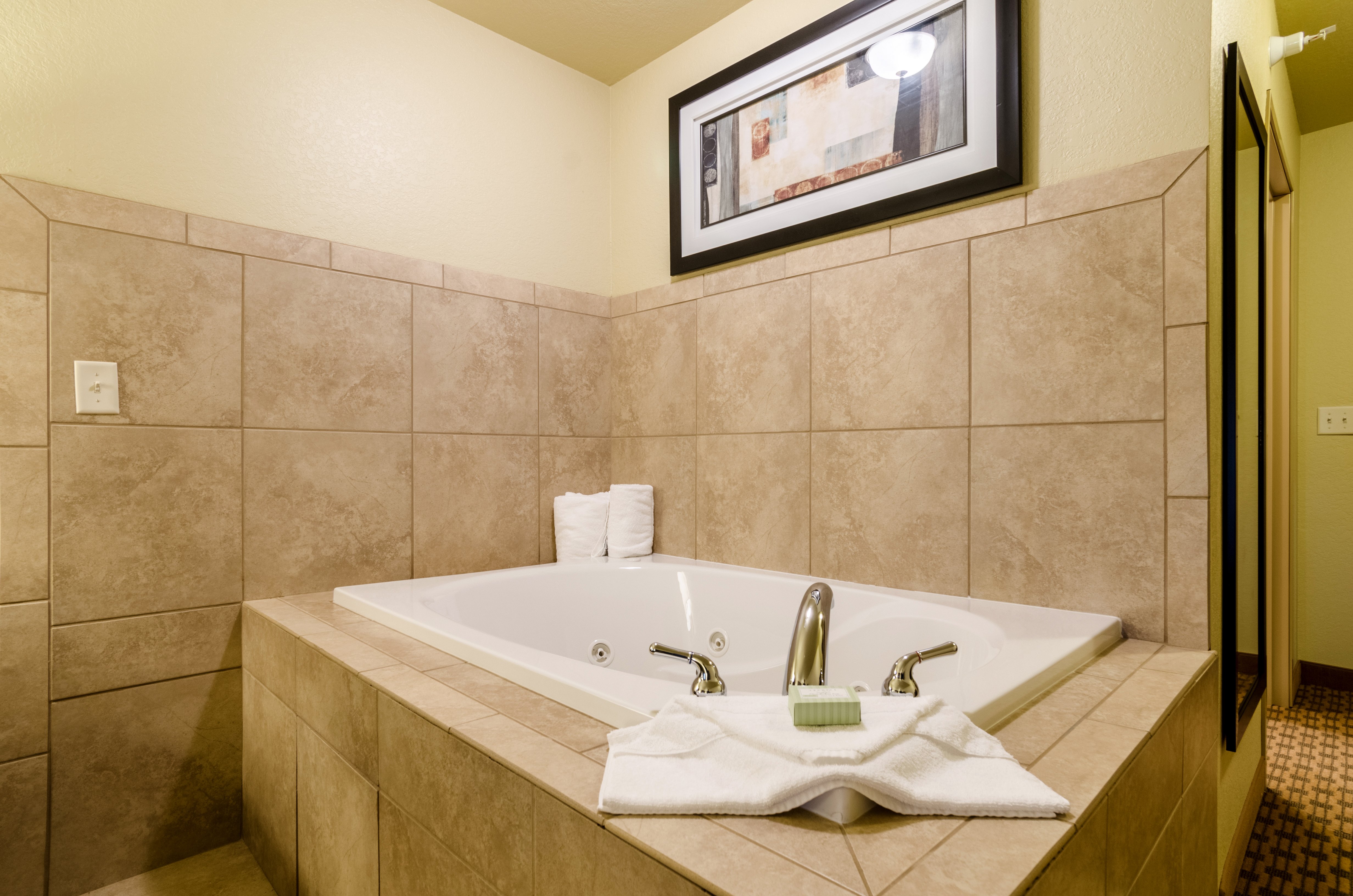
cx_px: 676
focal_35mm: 18
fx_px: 675
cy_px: 448
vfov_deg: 67.1
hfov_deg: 90.1
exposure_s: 1/6
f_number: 8
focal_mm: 12
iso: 320
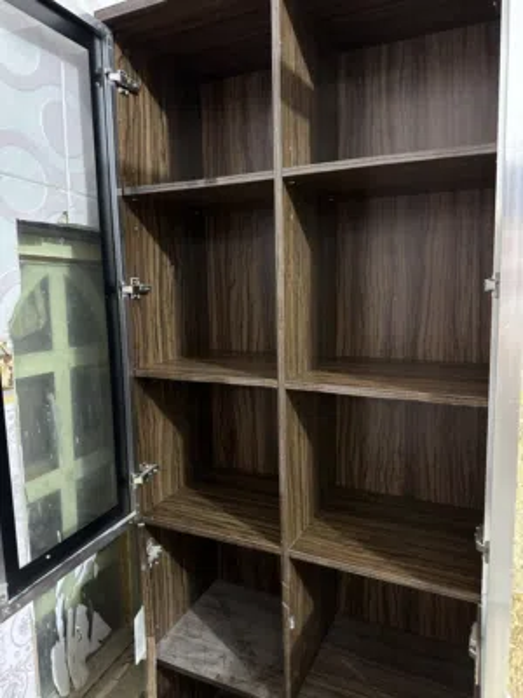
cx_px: 262
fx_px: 483
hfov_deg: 56.8
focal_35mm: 24
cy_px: 349
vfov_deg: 71.6
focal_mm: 6.86
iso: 1000
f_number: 1.78
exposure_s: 1/25
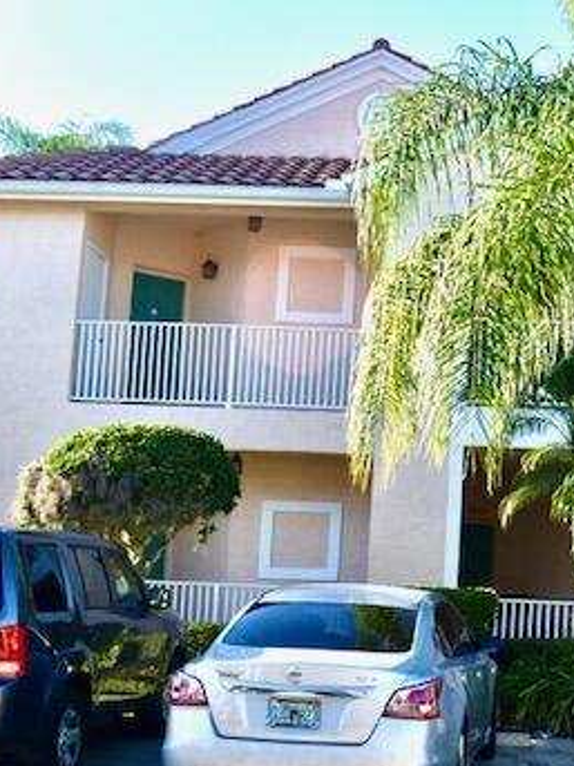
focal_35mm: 62
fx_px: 1369
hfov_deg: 22.9
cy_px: 403
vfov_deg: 31.2
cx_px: 552
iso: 200
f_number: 7.1
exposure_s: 1/250
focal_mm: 23
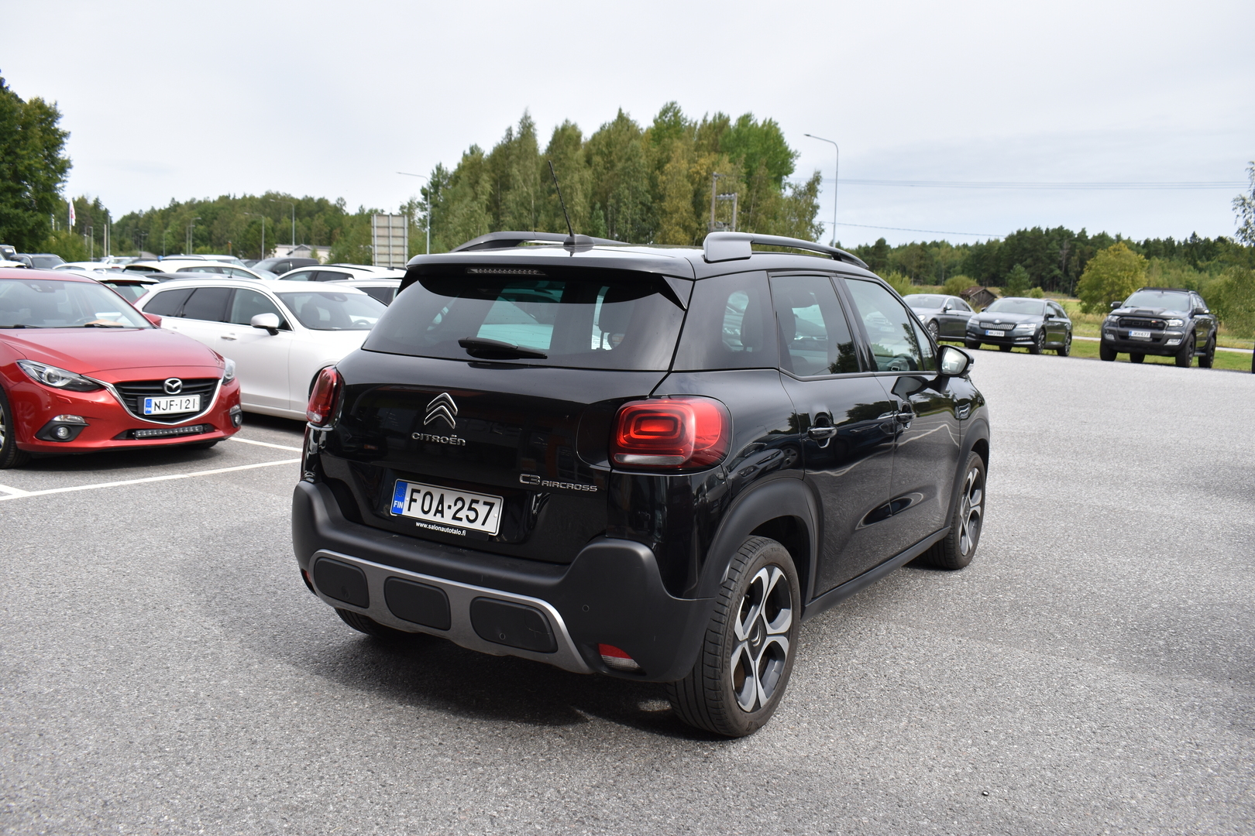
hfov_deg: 61.9
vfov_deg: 43.6
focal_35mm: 30
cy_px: 418
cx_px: 628
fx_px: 1046
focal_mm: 20
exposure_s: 1/350
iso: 200
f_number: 6.7
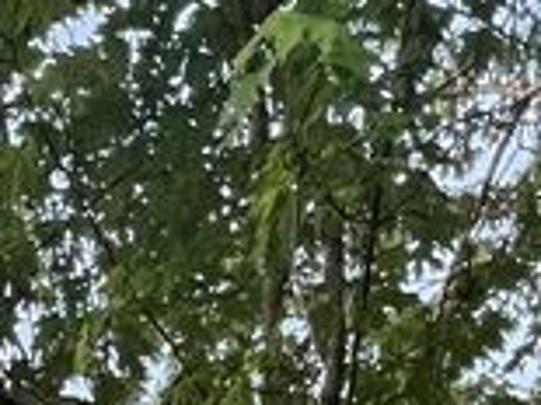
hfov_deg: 21.8
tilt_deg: +3.2
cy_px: 1295
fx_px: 1343
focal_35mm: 86
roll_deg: +0.4
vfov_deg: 10.4
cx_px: -28
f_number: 1.8
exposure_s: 1/79
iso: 250
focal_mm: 1.57
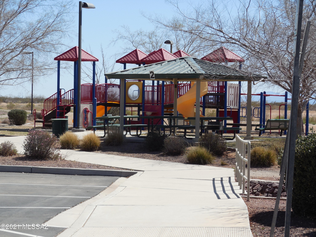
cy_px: 118
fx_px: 995
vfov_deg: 13.6
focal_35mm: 109
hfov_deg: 18.0
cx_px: 158
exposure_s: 1/800
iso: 125
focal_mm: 19.4
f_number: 4.8
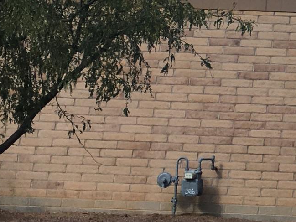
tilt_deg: +12.3
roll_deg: -3.0
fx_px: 1146
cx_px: 466
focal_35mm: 134
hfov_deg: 13.7
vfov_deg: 10.8
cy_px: -85
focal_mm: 4.15
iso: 25
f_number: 2.2
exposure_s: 1/845
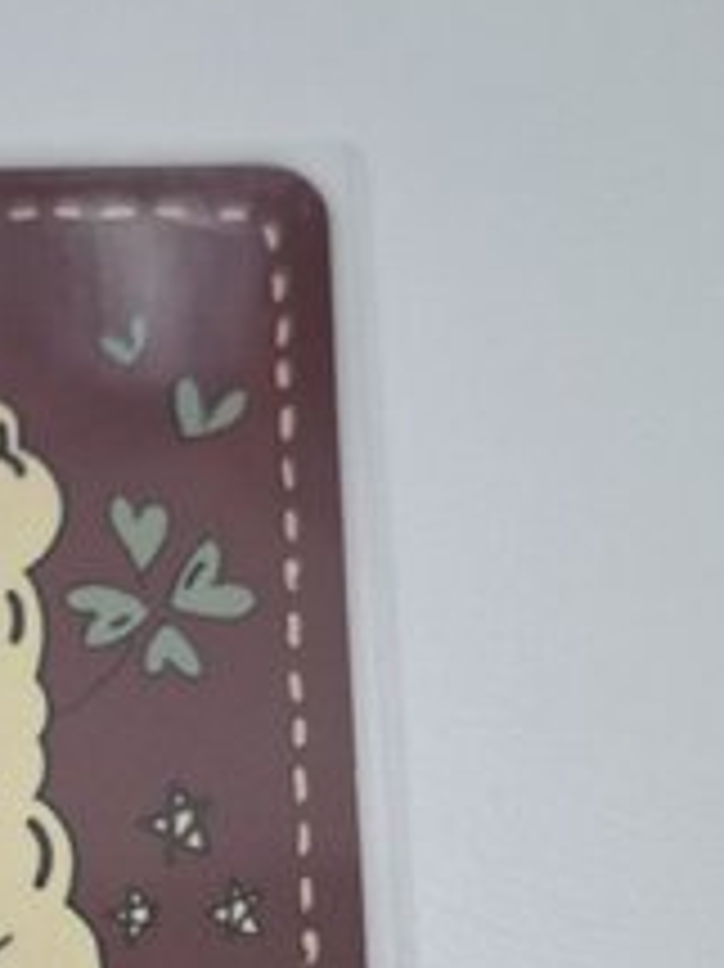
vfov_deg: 32.6
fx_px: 1591
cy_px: 817
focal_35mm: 57
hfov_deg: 24.1
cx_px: -54
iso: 160
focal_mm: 5.54
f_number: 1.8
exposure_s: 1/60
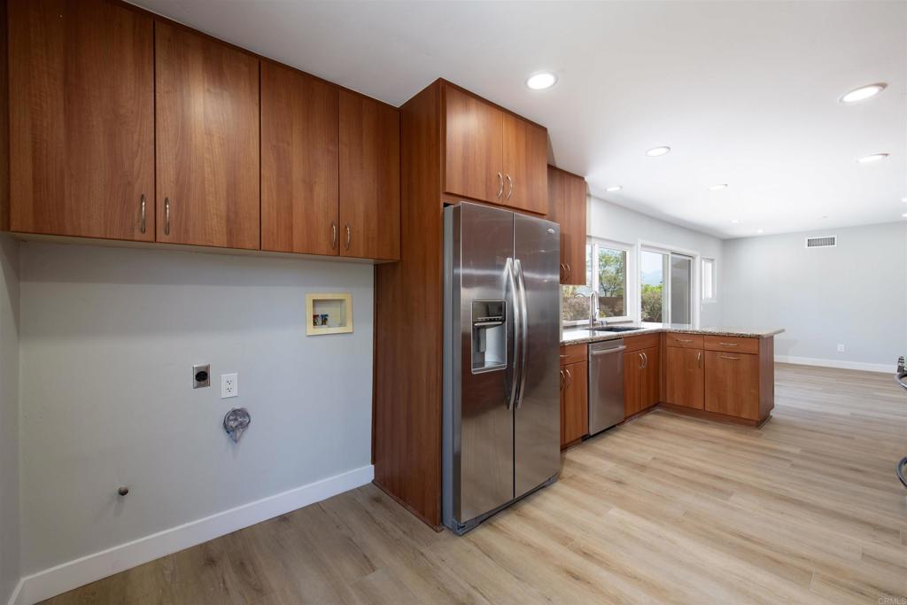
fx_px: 353
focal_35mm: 14
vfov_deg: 81.2
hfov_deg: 104.2
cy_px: 302
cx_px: 454
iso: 320
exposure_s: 1/125
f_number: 8
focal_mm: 14
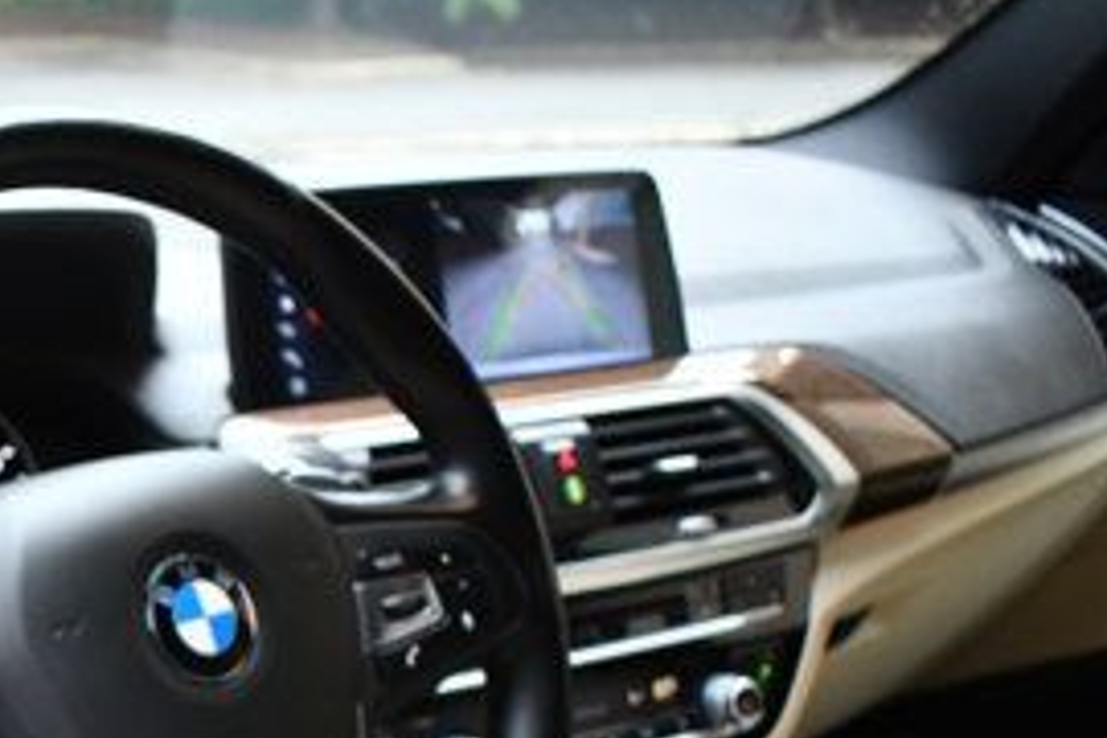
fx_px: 1968
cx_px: 62
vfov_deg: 20.1
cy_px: 855
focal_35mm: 64
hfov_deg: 29.8
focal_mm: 18
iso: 800
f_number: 3.5
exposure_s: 1/250
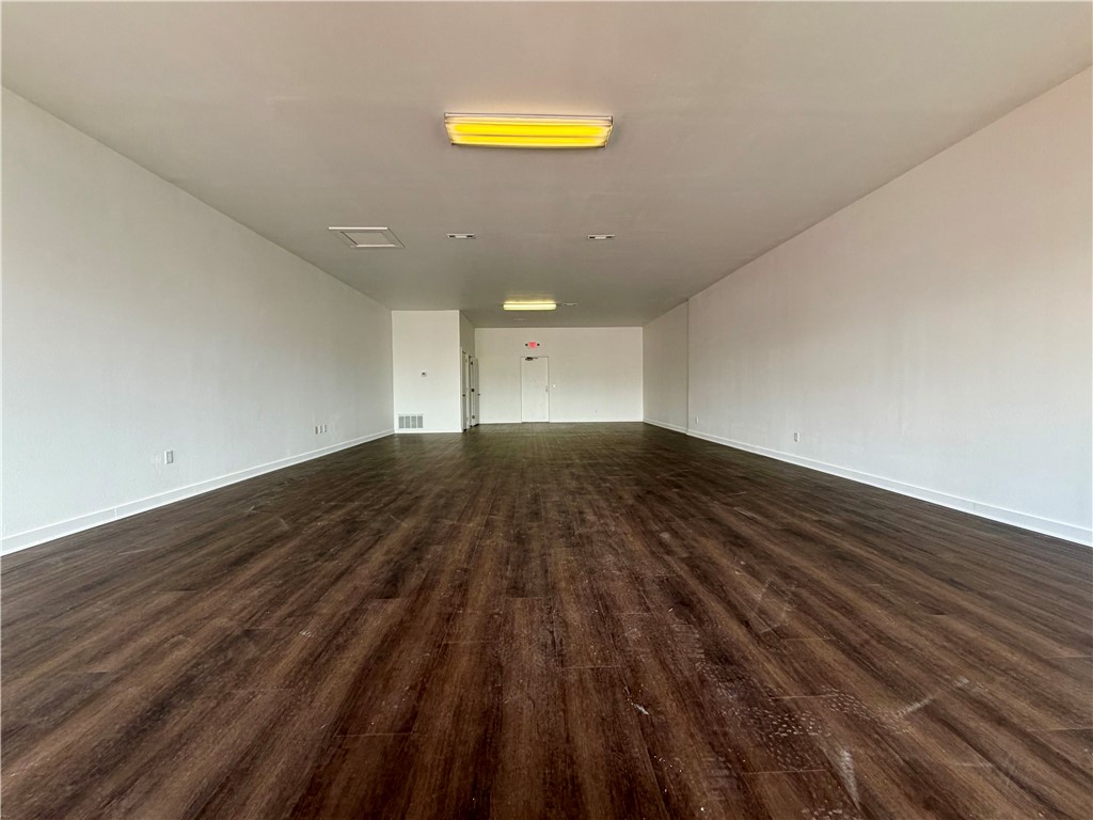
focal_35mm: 14
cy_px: 410
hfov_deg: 102.1
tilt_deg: -2.3
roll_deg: +1.0
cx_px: 546
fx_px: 442
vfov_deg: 85.7
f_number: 2.2
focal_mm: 2.22
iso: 160
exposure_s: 1/90
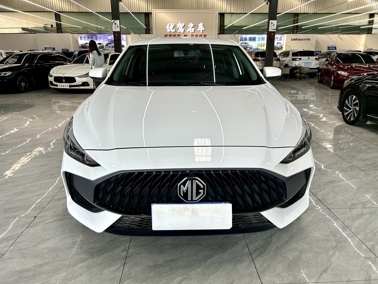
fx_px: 284
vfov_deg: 53.1
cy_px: 142
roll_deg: +0.3
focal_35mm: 26
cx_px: 189
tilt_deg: -16.8
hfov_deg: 67.3
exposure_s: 1/397
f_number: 1.5
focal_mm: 5.7
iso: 50
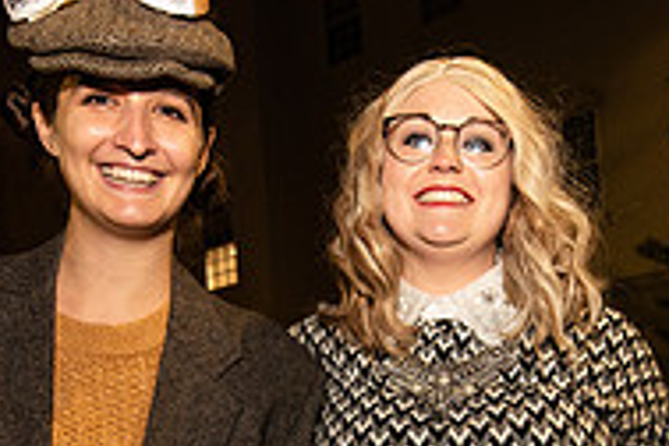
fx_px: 799
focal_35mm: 43
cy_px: 490
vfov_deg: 28.4
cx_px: 379
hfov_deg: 45.3
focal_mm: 14
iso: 2000
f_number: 3.5
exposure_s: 1/80
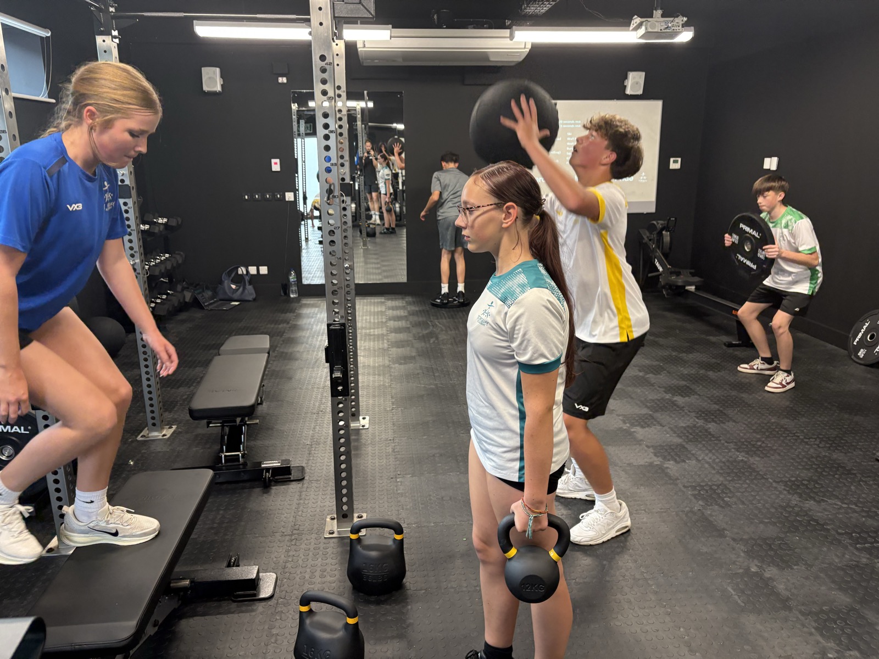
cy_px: 330
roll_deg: +1.0
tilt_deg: -13.0
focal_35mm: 26
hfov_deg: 67.3
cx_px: 440
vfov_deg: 53.1
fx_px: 660
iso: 125
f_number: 1.6
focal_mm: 5.96
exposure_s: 1/50
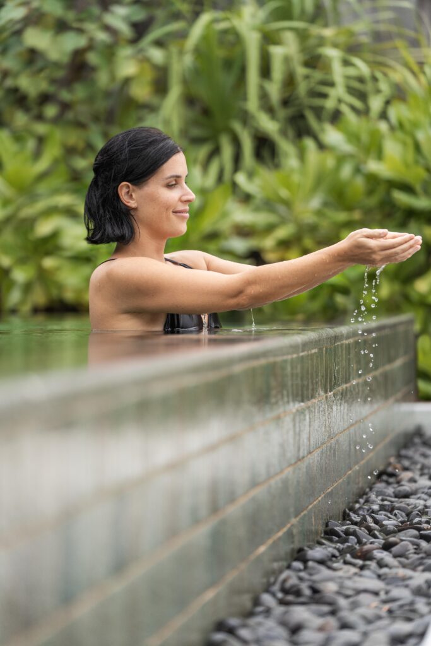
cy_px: 323
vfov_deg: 14.2
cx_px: 216
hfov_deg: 9.5
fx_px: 2585
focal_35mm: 144
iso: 100
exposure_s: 1/1600
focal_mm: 144
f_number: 2.8
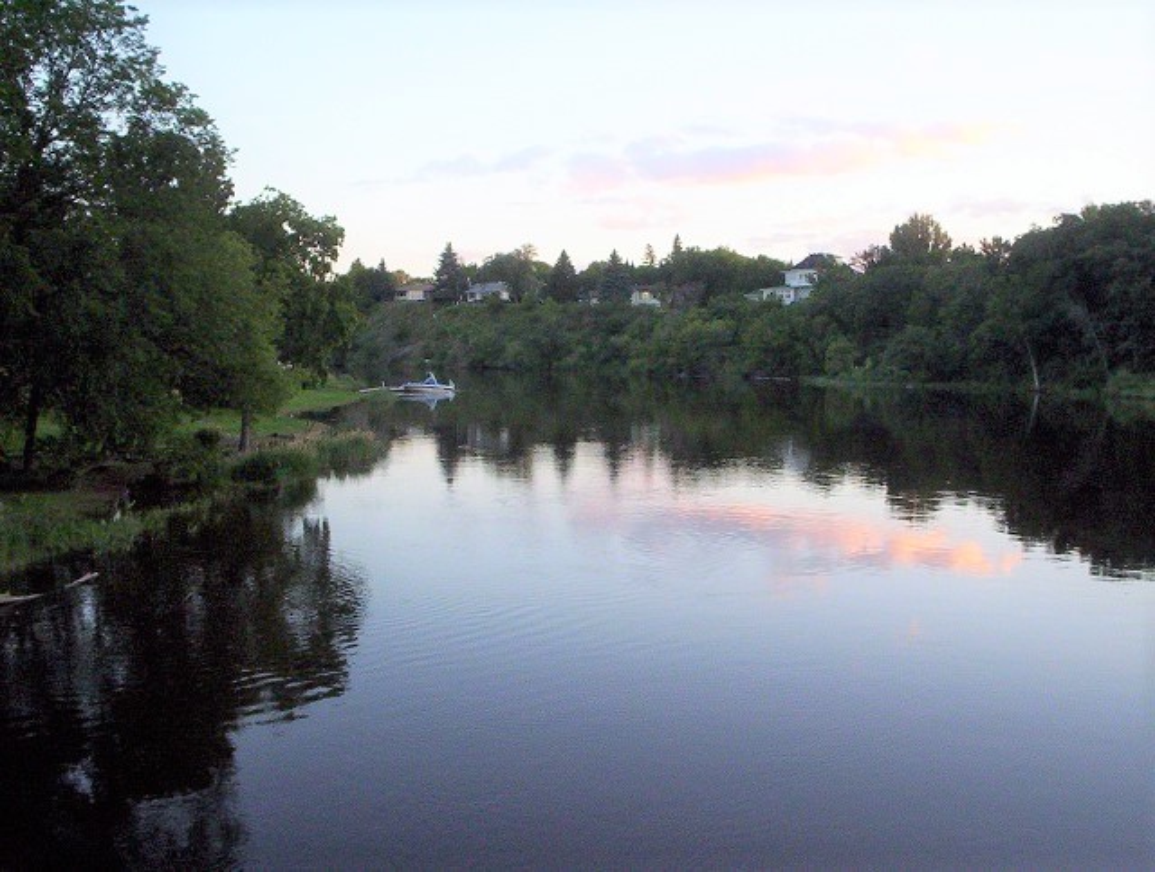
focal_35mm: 38
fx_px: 1271
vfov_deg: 37.9
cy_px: 436
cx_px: 578
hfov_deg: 48.9
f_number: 4.5
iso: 200
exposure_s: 1/89.1
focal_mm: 4.99
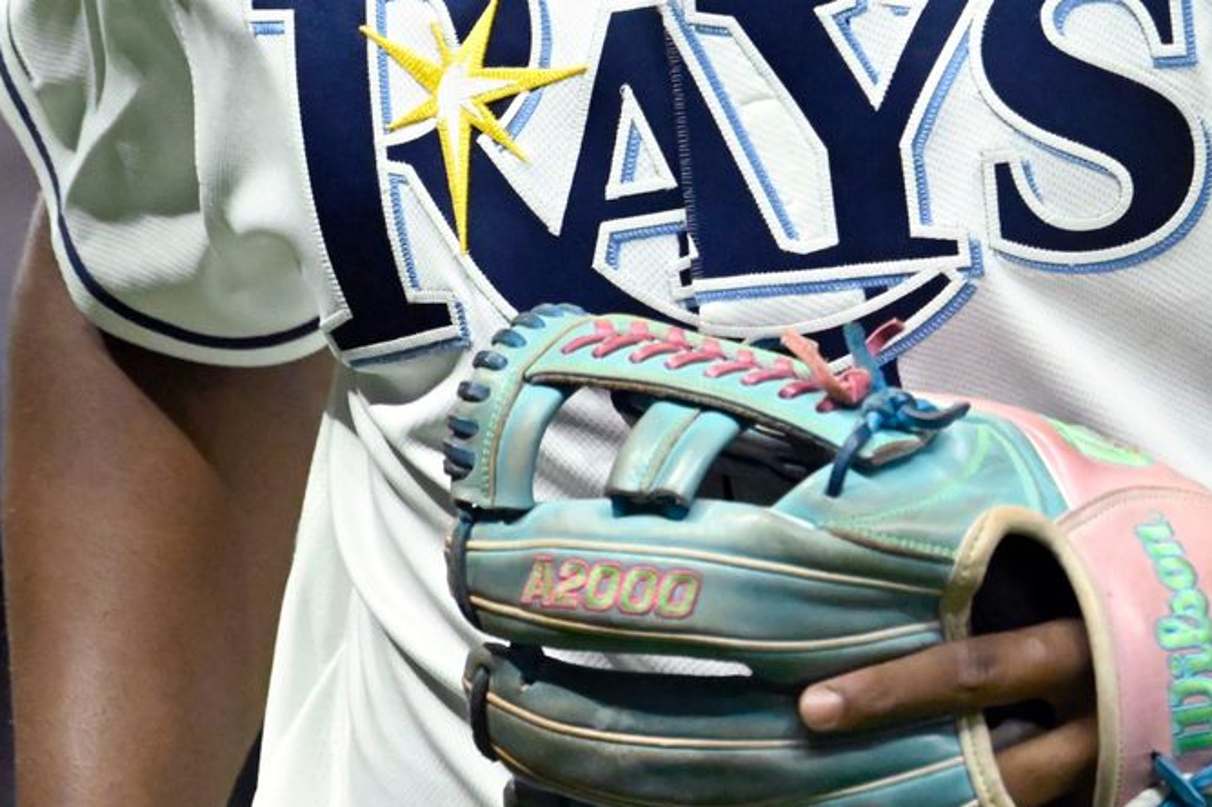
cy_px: -126
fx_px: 41354
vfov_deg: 1.1
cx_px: 1303
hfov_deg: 1.7
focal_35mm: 1229
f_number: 4.5
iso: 6400
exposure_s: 1/1250
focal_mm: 400
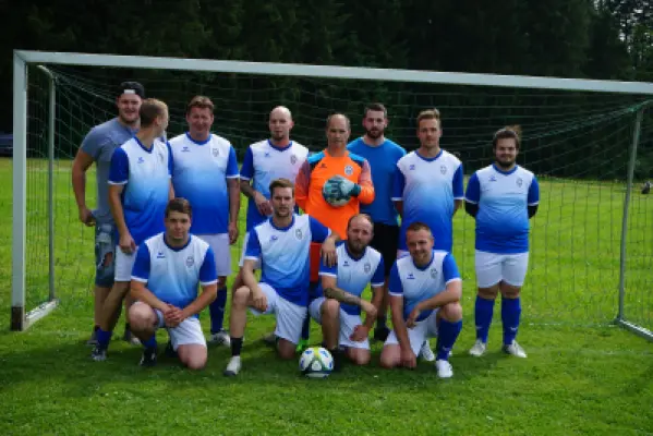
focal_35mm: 49
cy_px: 218
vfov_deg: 27.6
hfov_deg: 40.3
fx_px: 889
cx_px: 326
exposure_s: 1/100
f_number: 9
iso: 100
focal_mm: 49
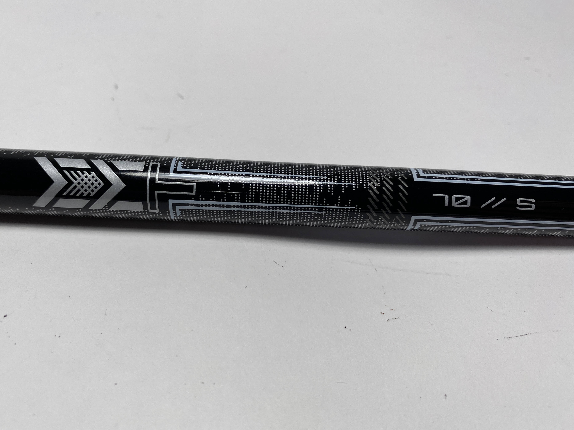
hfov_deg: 65.3
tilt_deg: -50.0
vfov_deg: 51.3
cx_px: 275
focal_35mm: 27
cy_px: 230
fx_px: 448
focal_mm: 4.25
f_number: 1.8
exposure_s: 1/585
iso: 32
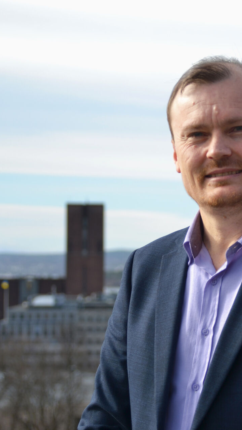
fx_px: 1244
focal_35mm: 109
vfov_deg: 19.6
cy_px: 215
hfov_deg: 11.0
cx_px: 221
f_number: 3.8
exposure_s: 1/500
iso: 100
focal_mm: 46
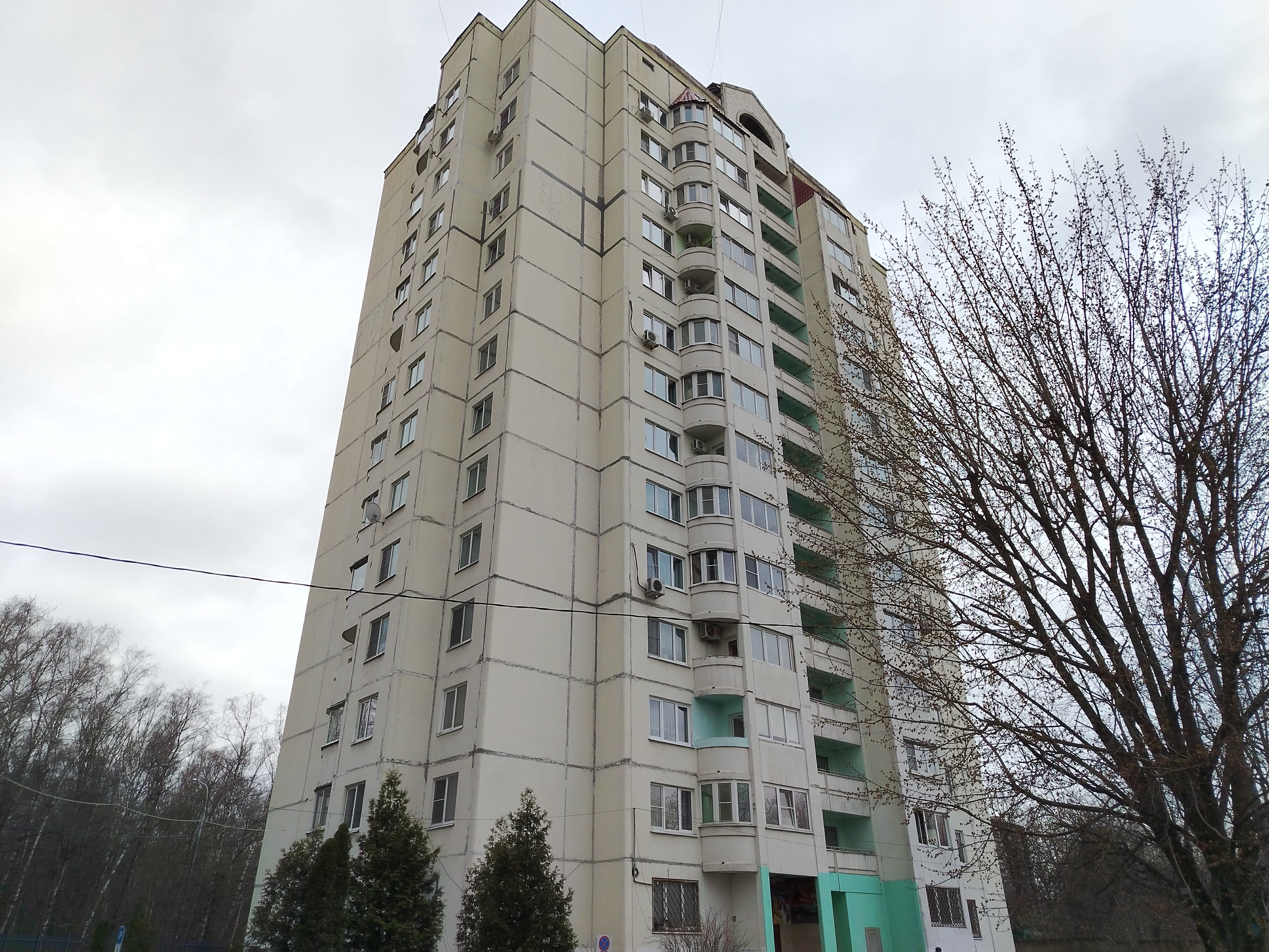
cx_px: 634
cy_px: 476
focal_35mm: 24
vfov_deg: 56.8
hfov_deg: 71.6
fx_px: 880
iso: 100
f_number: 1.75
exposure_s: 1/689
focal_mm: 5.25
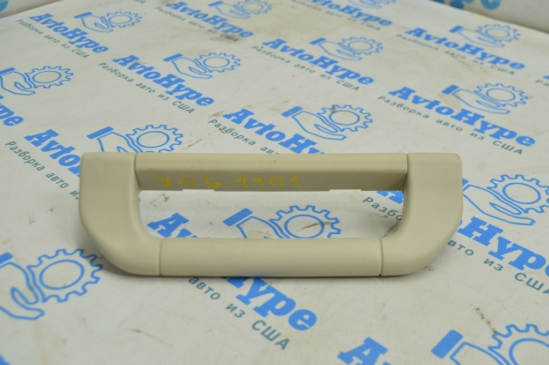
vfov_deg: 30.8
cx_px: 274
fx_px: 663
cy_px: 182
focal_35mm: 44
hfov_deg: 45.0
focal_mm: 29
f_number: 5.6
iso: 400
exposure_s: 1/25
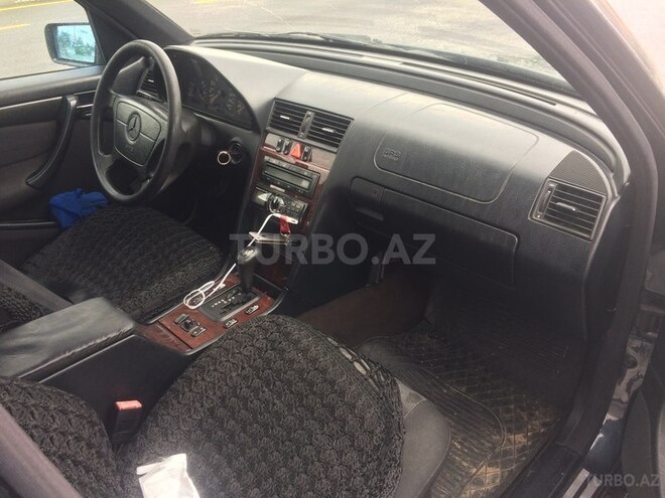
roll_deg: +1.1
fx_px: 557
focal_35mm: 29
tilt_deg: -31.1
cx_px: 332
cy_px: 249
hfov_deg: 61.7
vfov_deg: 48.2
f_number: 2.2
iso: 50
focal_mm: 4.15
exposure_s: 1/100
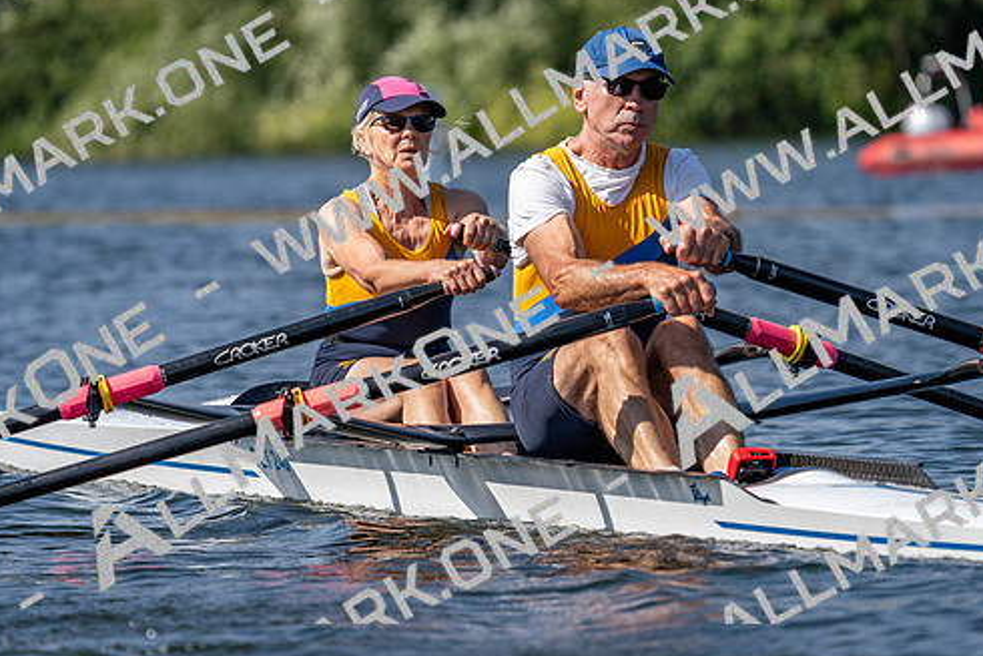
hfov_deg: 5.4
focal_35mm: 380
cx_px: 500
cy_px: 280
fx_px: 10379
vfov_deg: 3.6
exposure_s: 1/2000
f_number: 6.3
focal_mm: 321
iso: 200
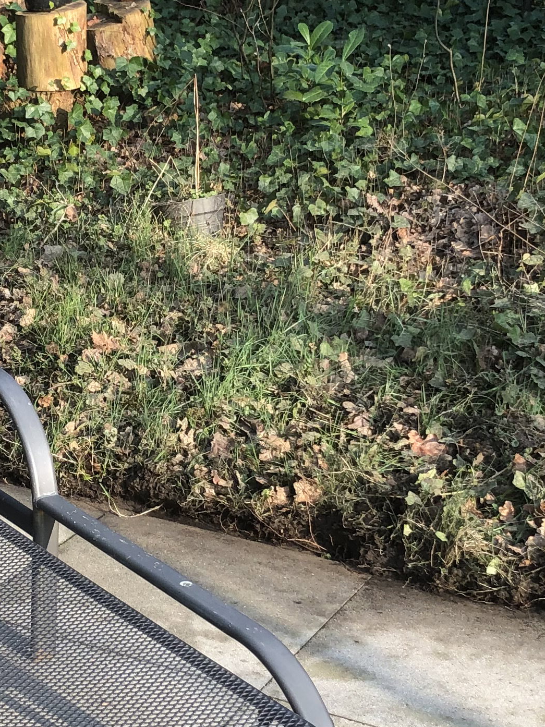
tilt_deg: -17.0
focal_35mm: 81
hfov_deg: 17.9
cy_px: 341
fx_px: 1701
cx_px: 60
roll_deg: -0.2
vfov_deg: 24.1
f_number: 1.8
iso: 20
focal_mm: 3.99
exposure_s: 1/217
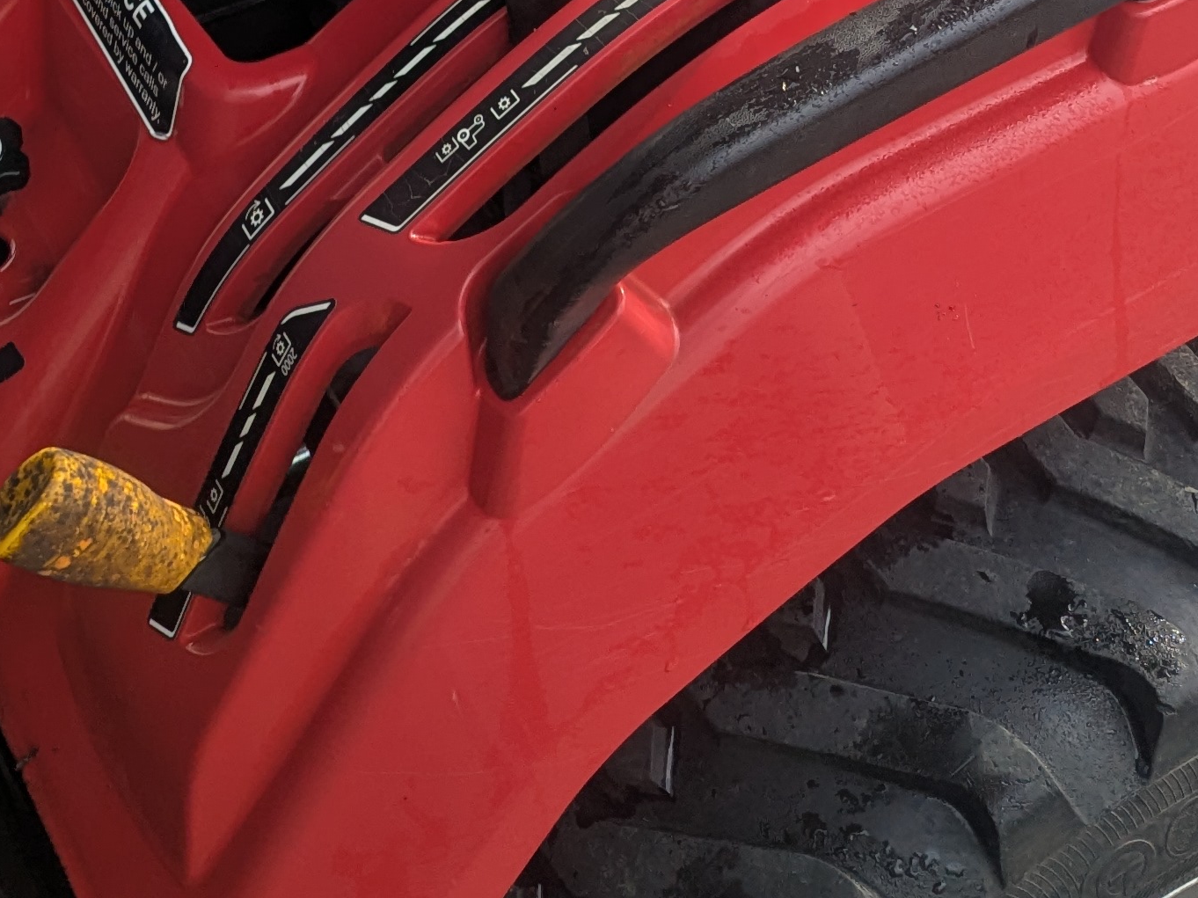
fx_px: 2491
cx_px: 482
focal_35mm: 72
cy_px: -474
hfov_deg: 27.0
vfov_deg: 18.1
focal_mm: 6.81
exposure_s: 1/906
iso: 40
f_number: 1.85
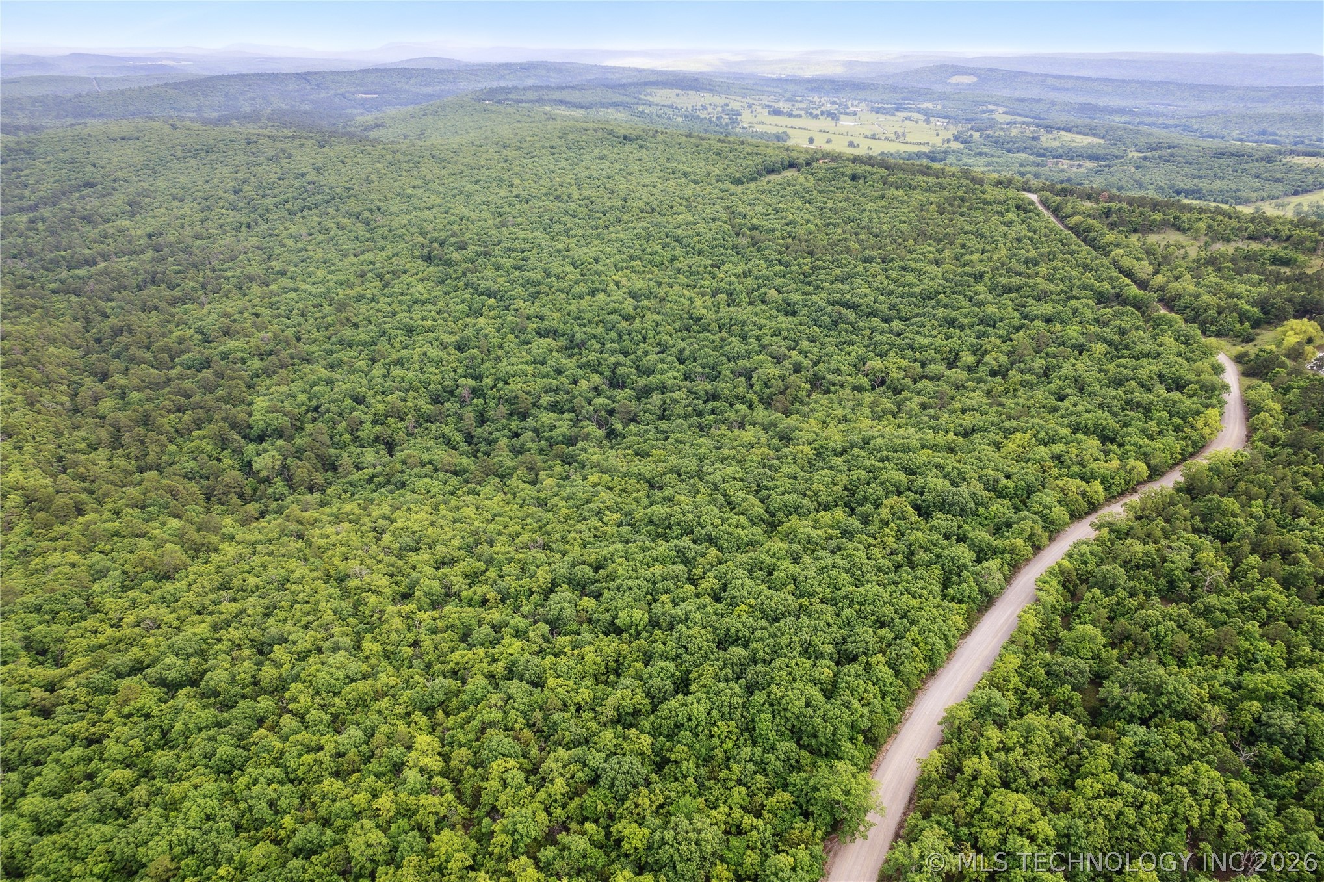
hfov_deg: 78.6
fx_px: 809
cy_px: 441
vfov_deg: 57.2
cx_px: 662
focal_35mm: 22
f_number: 2.8
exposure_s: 1/50
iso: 100
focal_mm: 8.4
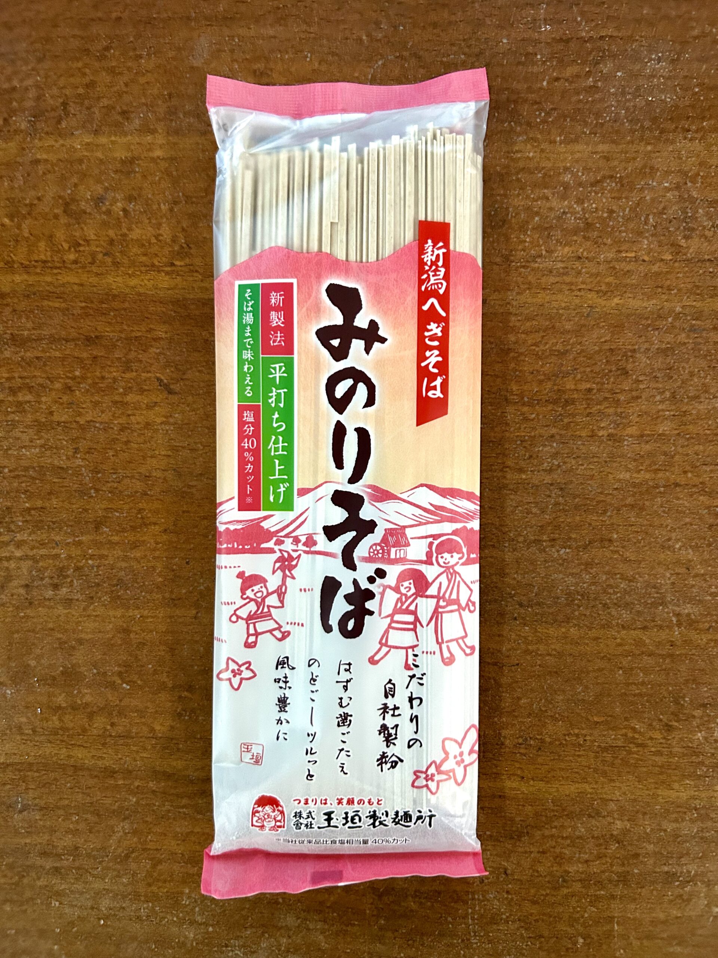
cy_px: 479
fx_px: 719
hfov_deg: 53.1
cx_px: 359
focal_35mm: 26
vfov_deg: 67.3
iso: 500
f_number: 1.5
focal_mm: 5.7
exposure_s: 1/33
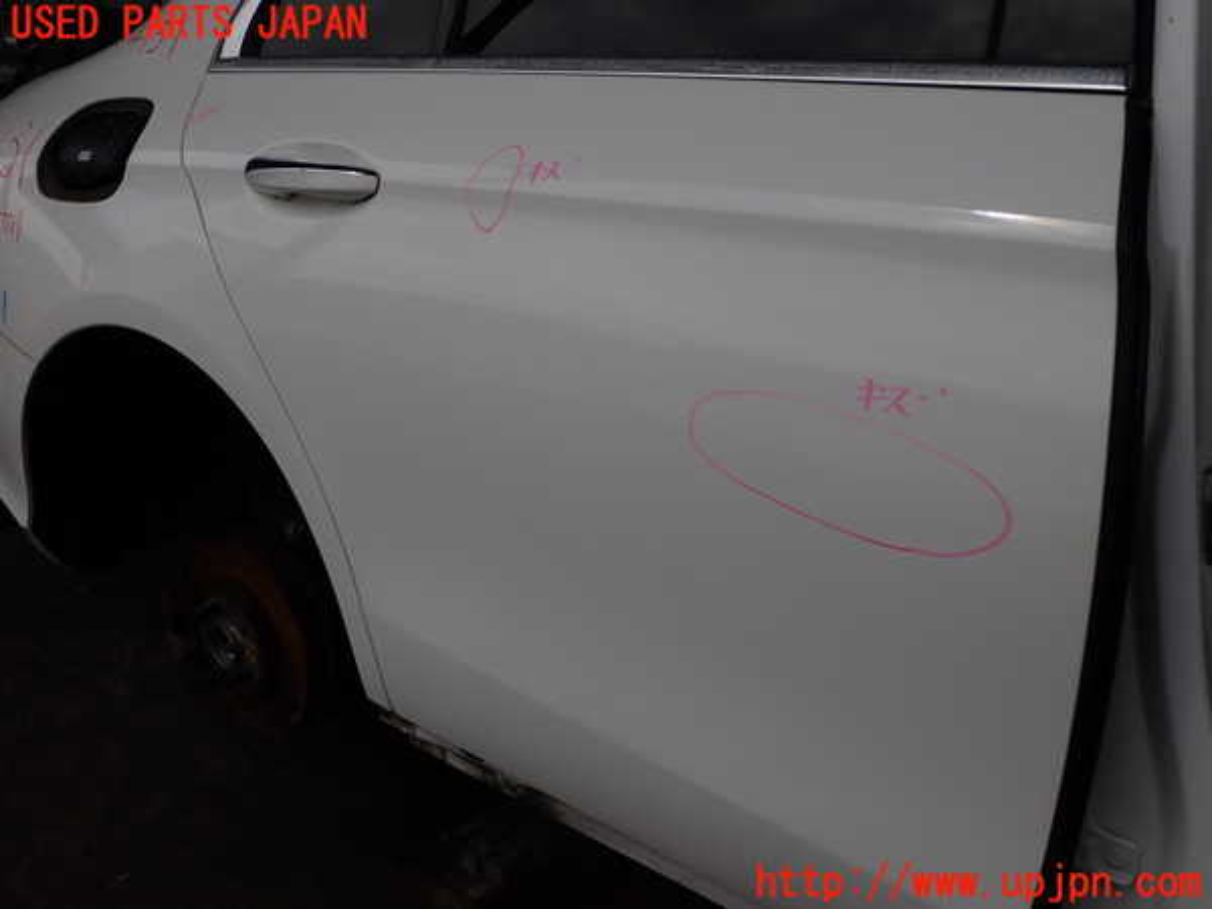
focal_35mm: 30
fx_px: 1050
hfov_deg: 60.0
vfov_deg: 46.8
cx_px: 606
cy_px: 454
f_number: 9
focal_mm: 5.4
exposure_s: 1/400
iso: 100
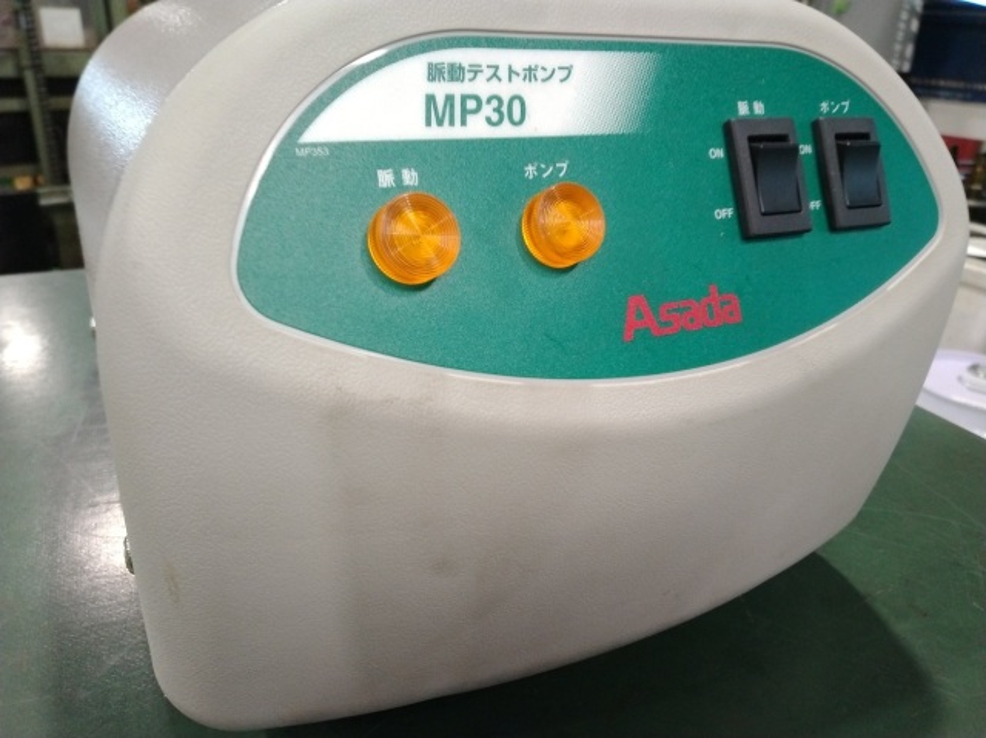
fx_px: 768
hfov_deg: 65.4
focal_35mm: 27
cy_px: 369
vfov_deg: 51.3
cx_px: 493
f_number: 1.8
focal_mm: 3.61
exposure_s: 1/40
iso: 320
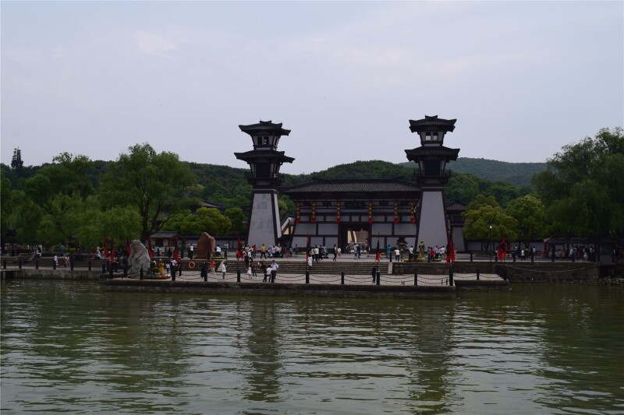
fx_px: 650
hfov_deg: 51.3
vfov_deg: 35.5
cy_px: 208
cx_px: 312
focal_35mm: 38
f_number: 11
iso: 400
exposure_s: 1/400
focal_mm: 25
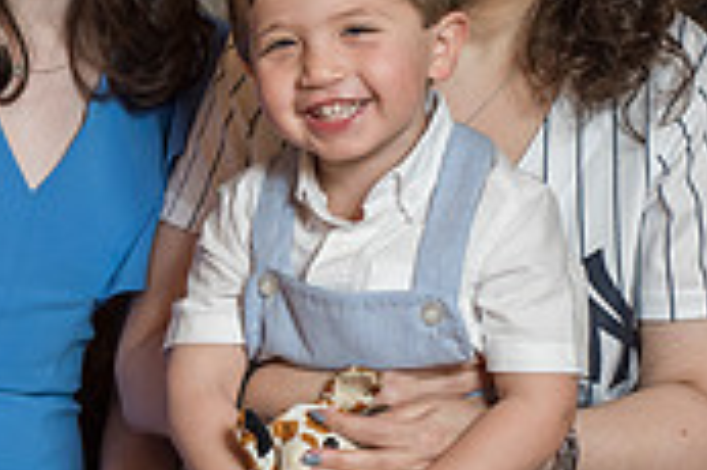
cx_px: 172
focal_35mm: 168
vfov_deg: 8.2
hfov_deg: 12.2
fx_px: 3296
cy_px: 260
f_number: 4
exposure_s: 1/125
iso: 800
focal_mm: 50
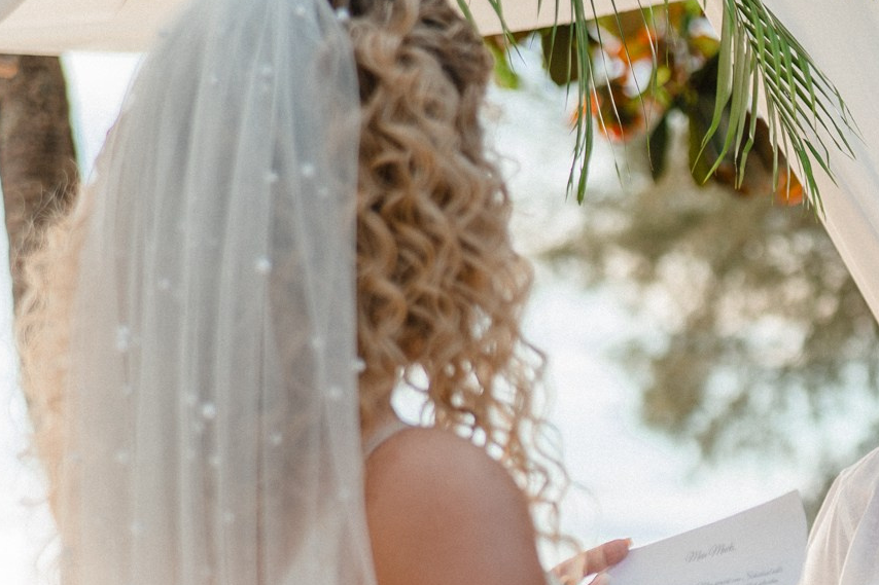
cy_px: 495
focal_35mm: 135
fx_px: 3295
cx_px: 911
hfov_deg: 14.9
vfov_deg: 10.1
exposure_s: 1/400
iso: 100
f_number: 2.2
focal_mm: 50
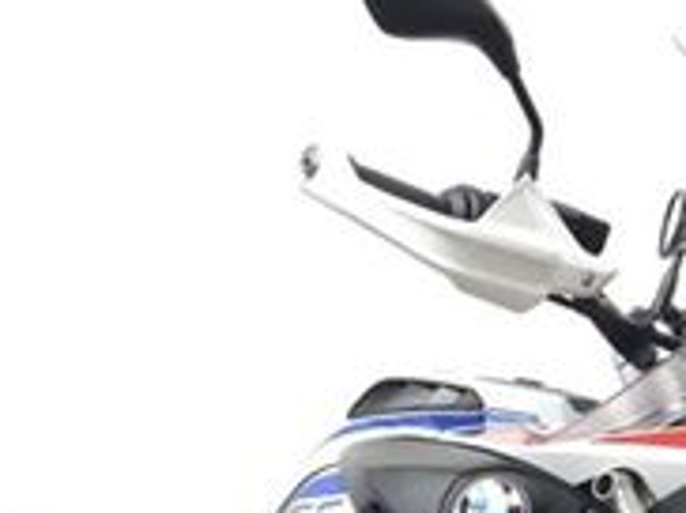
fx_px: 1603
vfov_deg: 16.6
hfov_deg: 24.0
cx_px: 475
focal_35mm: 81
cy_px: 751
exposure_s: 1/50
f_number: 1.8
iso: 125
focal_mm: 5.4
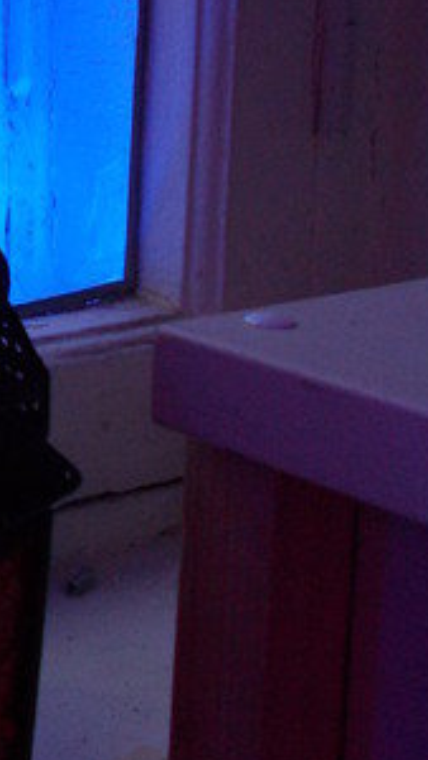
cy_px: 60
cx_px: -309
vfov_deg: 26.2
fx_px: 1572
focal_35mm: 78
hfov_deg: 14.0
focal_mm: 4.6
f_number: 3.2
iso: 200
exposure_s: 1/25
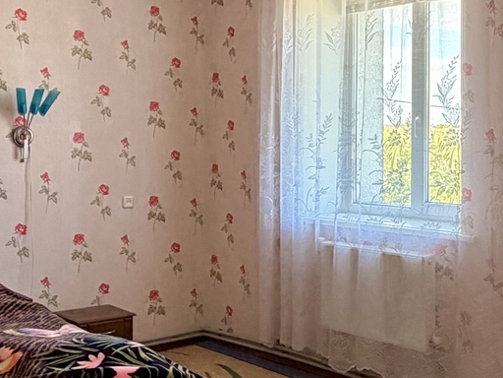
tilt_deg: -0.1
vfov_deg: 26.0
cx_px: 362
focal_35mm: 56
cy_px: 147
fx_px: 814
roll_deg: -0.1
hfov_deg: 33.8
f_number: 2.2
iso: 125
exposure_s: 1/121
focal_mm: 2.22
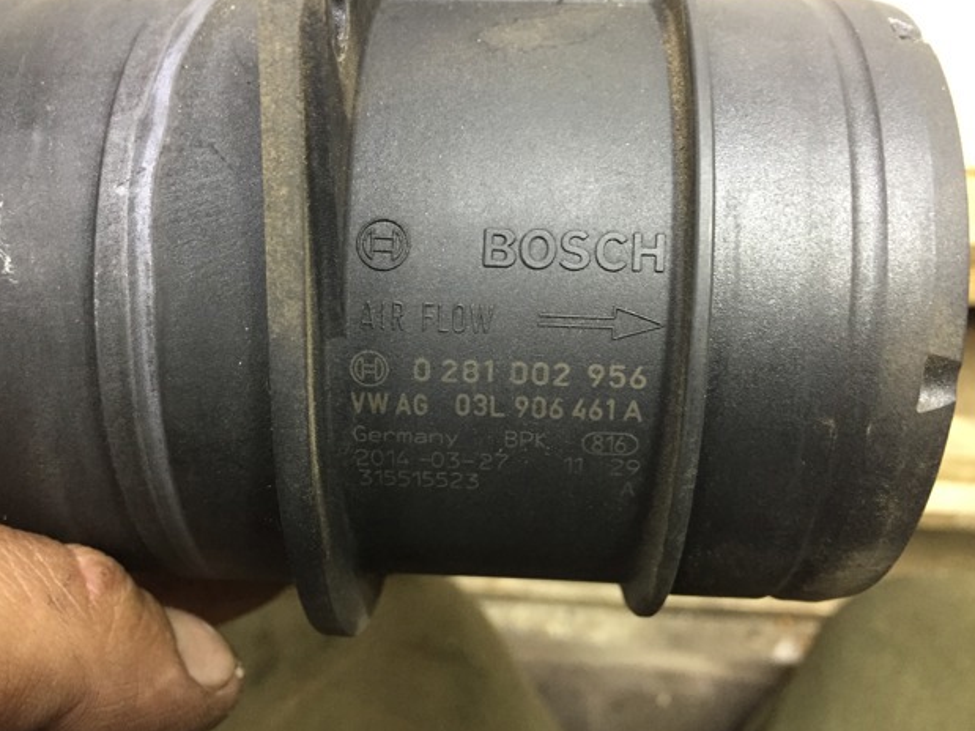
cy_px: 367
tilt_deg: -48.4
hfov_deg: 60.0
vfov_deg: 46.8
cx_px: 473
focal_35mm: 30
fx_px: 845
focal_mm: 4.15
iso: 250
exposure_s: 1/20
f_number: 2.2
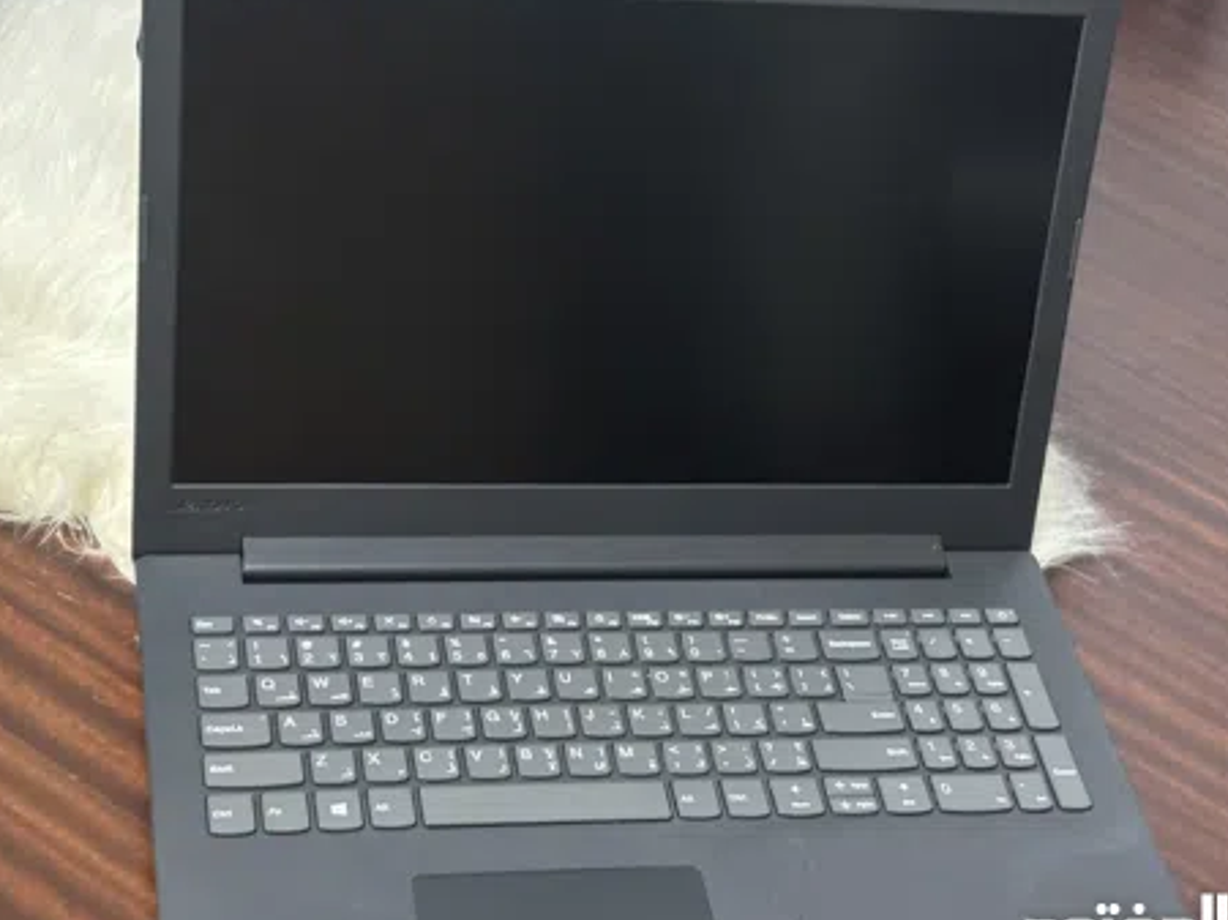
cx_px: 603
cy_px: 500
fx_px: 2624
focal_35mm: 74
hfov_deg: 26.3
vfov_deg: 19.9
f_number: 1.6
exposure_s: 1/25
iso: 320
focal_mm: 5.96
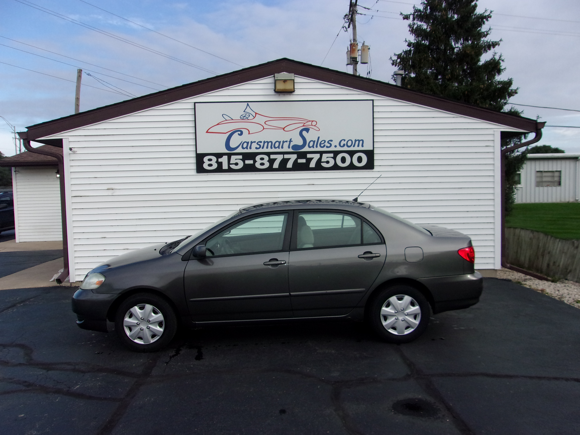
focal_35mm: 27
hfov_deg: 65.3
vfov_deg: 51.4
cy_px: 218
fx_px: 452
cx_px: 290
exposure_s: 1/125
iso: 200
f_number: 10.4
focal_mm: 4.9
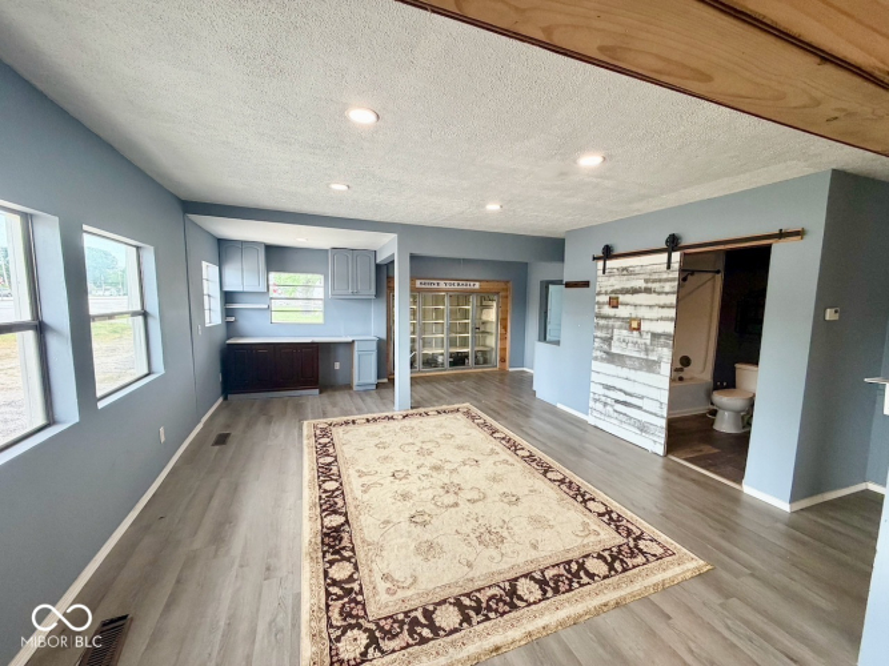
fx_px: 359
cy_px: 333
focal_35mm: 14
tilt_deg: -6.5
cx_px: 444
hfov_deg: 102.1
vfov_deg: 85.7
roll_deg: -0.7
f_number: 2.2
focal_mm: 2.22
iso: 160
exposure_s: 1/120
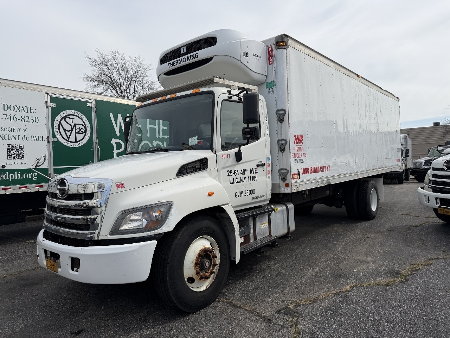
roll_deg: +1.8
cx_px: 225
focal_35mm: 24
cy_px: 169
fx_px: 312
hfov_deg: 71.6
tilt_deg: +1.5
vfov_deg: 56.8
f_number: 1.78
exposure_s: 1/6711
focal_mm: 6.76
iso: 80
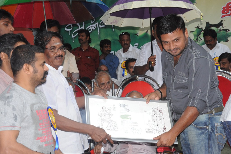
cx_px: 116
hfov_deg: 27.0
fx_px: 481
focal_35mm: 75
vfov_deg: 18.1
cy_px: 77
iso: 1250
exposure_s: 1/125
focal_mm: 50
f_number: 11
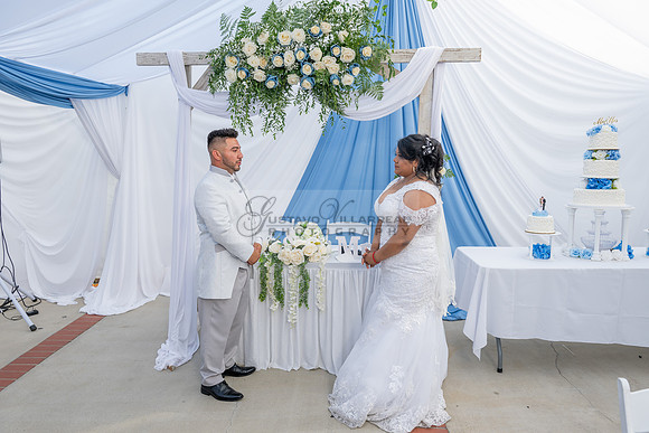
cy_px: 216
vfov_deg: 46.4
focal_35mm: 28
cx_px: 324
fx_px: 505
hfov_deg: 65.5
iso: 200
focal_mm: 28
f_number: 6.3
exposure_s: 1/125
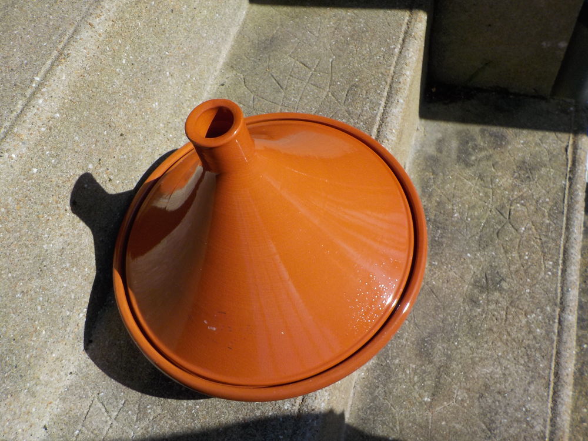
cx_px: 294
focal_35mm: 30
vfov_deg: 46.8
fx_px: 510
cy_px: 220
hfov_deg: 60.0
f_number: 3.3
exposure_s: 1/1250
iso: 125
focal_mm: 4.1
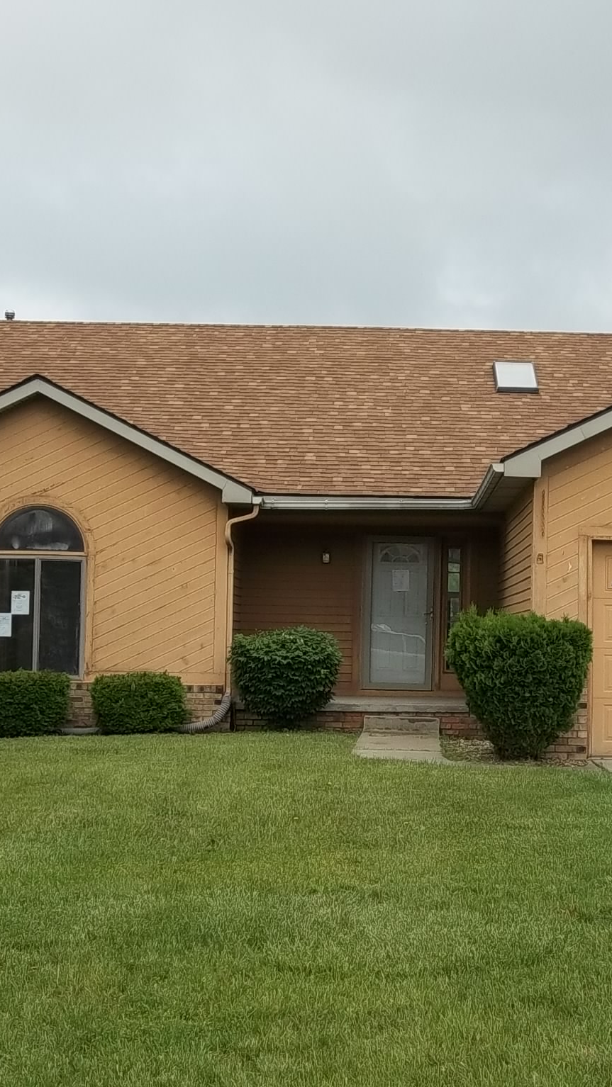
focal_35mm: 64
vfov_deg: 32.8
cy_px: 544
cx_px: 447
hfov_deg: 18.7
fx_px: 1846
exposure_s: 1/400
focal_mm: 7.8
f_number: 4.5
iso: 80
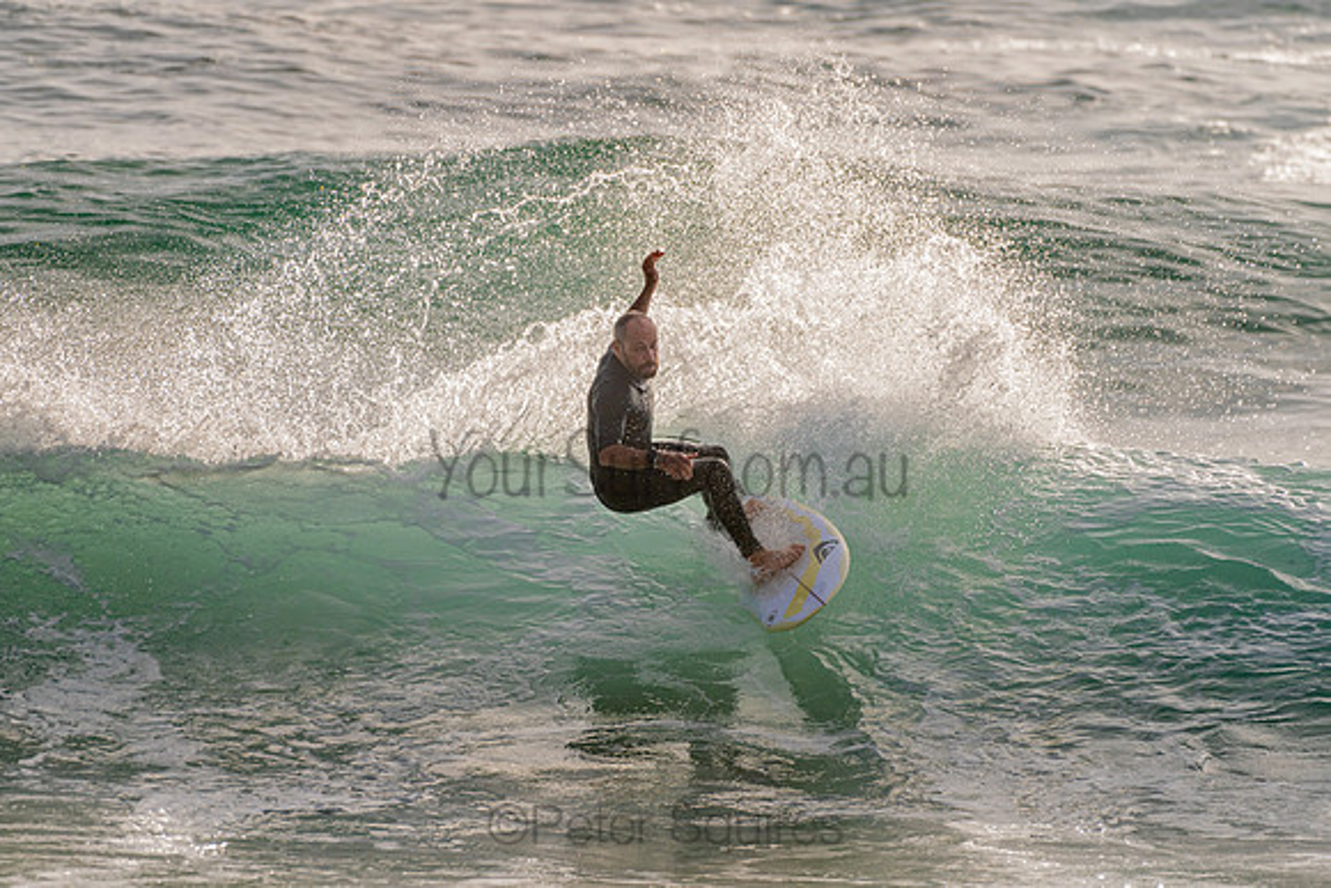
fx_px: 22664
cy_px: 431
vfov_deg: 2.2
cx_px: 649
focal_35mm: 613
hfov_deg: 3.4
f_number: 5.6
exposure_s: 1/2000
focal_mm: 500
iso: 125
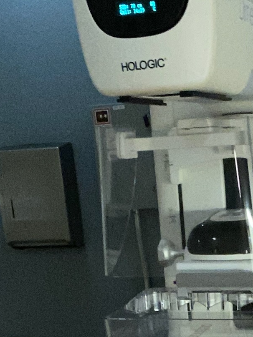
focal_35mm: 76
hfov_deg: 19.0
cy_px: 360
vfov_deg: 24.2
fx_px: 741
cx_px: 229
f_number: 2.2
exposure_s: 1/30
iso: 250
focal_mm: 2.71
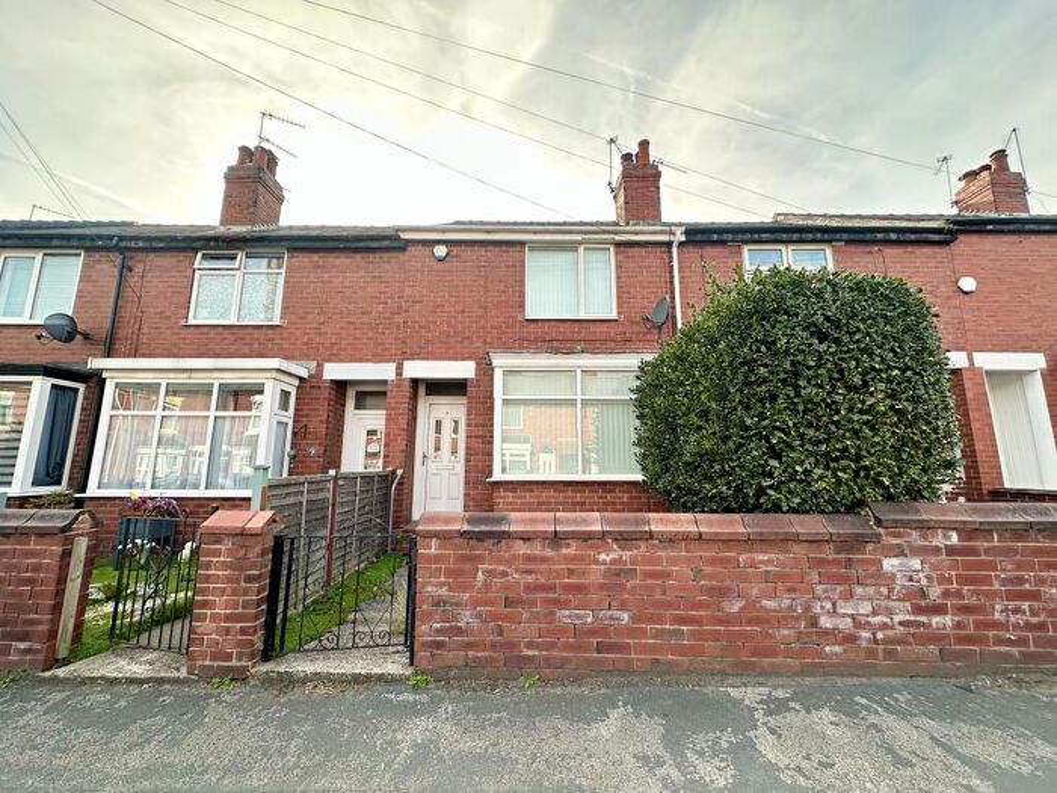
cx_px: 528
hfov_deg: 102.1
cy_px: 396
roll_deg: +0.4
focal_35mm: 14
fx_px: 427
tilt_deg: +10.8
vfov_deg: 85.7
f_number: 2.2
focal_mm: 2.22
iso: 40
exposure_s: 1/324
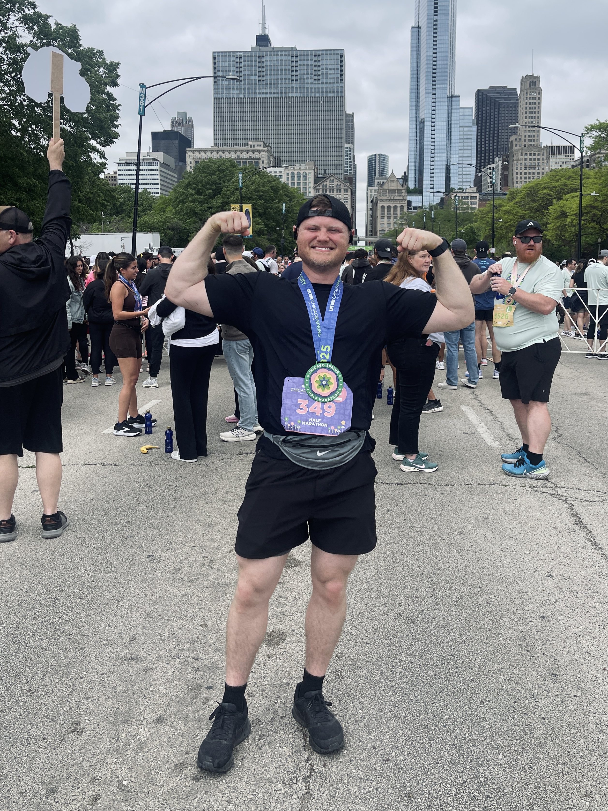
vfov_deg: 69.4
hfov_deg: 54.9
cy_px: 406
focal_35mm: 25
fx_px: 585
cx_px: 304
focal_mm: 5.1
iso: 32
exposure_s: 1/2083
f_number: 1.6
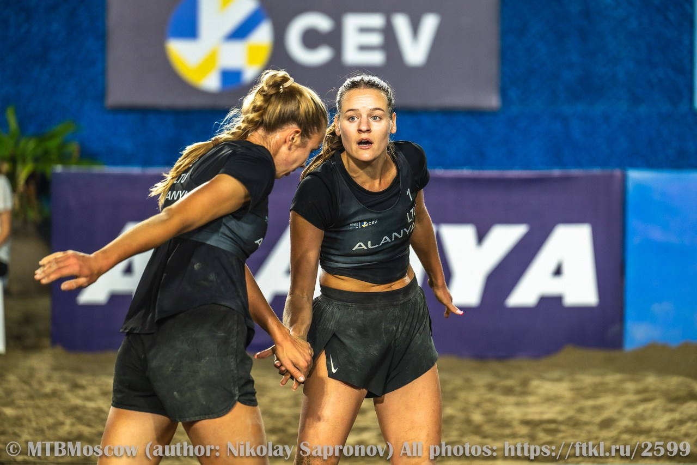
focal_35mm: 190
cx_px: 348
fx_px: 3678
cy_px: 232
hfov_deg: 10.8
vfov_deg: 7.2
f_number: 3.5
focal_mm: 190
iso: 800
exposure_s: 1/800
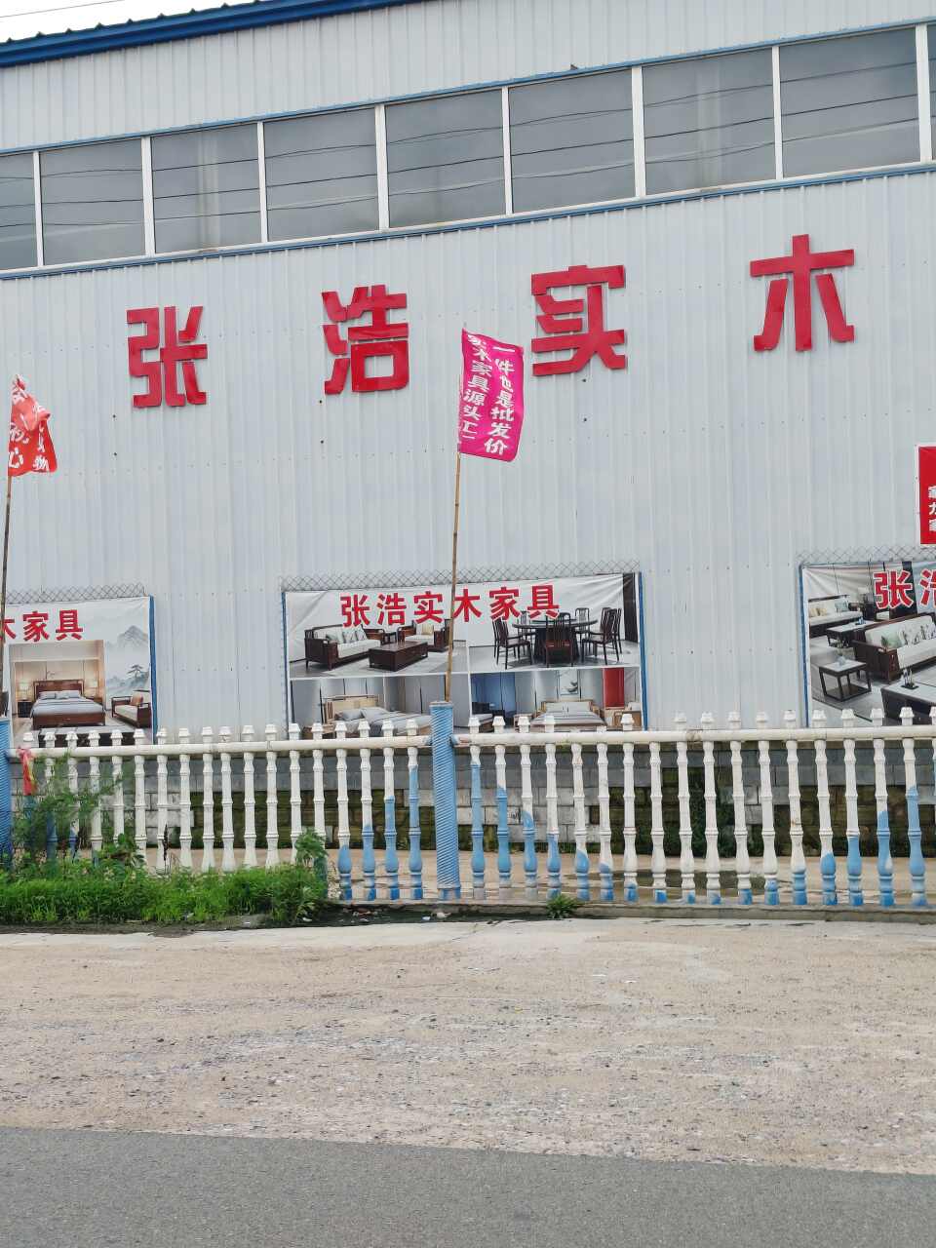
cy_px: 624
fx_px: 1839
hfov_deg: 28.6
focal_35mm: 51
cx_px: 468
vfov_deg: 37.5
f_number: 1.88
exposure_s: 1/504
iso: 100
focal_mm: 4.84
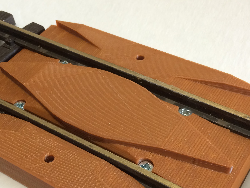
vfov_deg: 27.2
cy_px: 138
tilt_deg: -39.6
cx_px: 109
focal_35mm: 53
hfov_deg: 36.1
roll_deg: -0.9
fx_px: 383
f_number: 2.2
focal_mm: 4.15
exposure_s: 1/33
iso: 64
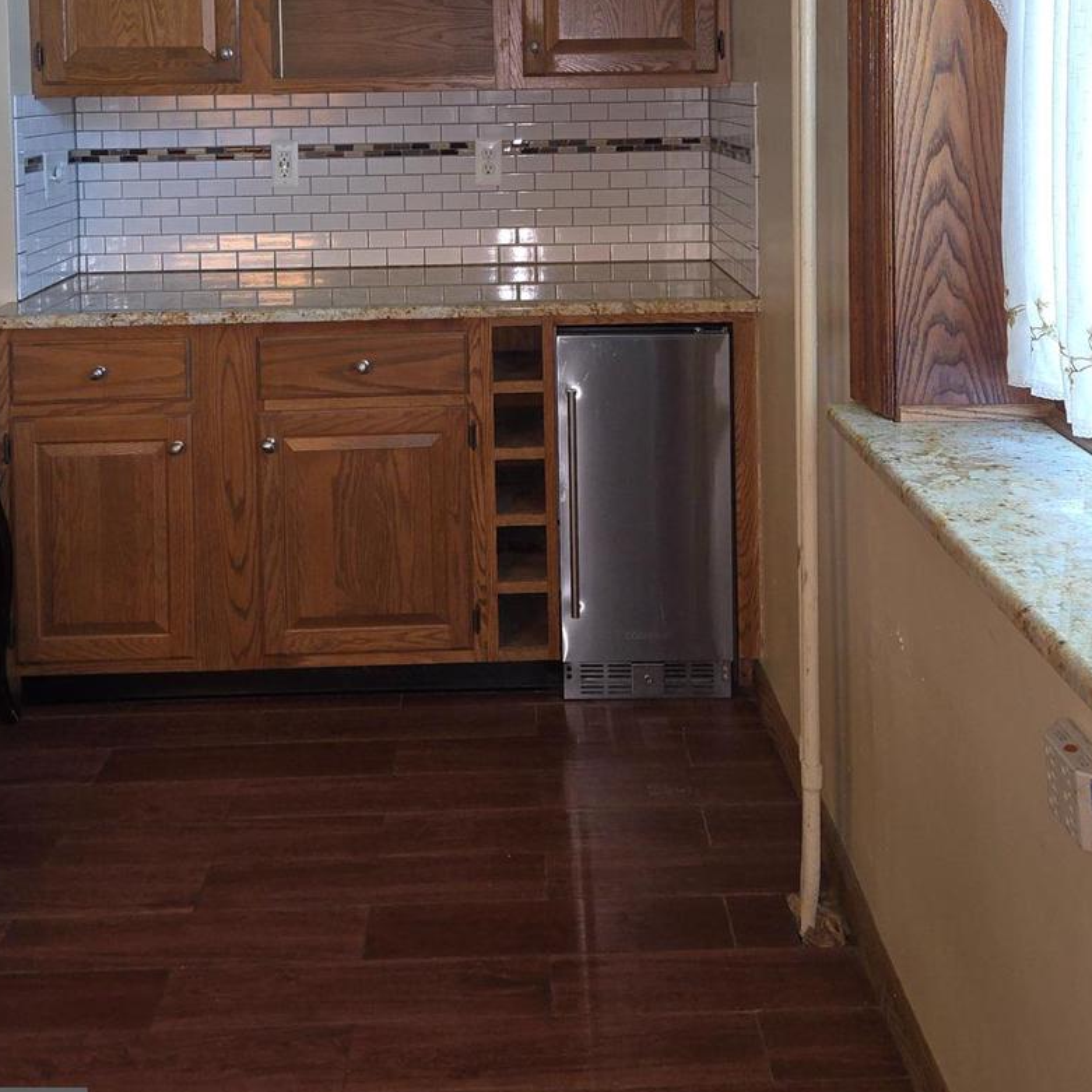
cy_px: 129
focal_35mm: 40
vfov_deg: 39.2
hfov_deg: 41.9
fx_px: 1428
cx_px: 544
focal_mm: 5.4
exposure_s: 1/24
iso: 125
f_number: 1.8
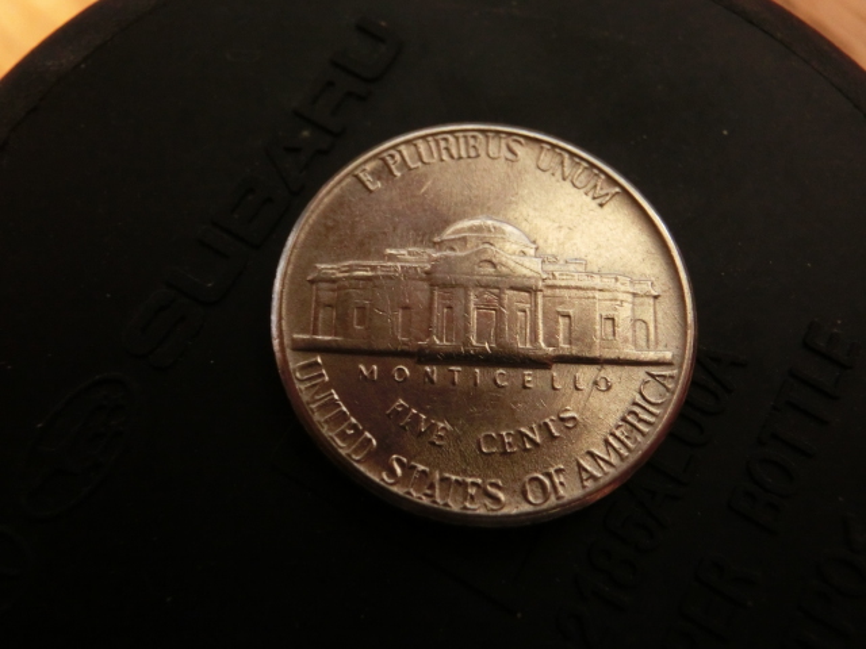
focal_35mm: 33
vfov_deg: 42.9
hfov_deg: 55.4
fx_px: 826
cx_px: 433
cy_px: 324
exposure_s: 1/8
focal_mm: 5.93
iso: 800
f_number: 3.7
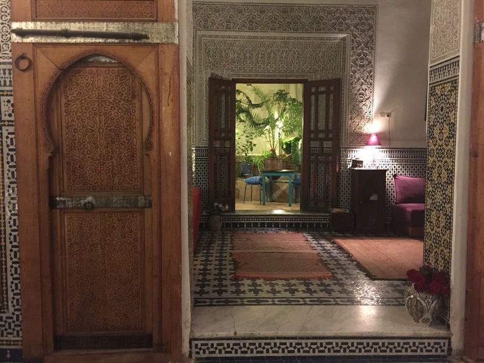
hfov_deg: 61.7
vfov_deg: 48.2
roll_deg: -0.4
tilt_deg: -5.1
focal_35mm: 29
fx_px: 405
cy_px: 182
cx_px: 242
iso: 200
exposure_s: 1/4
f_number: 2.2
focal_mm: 4.15
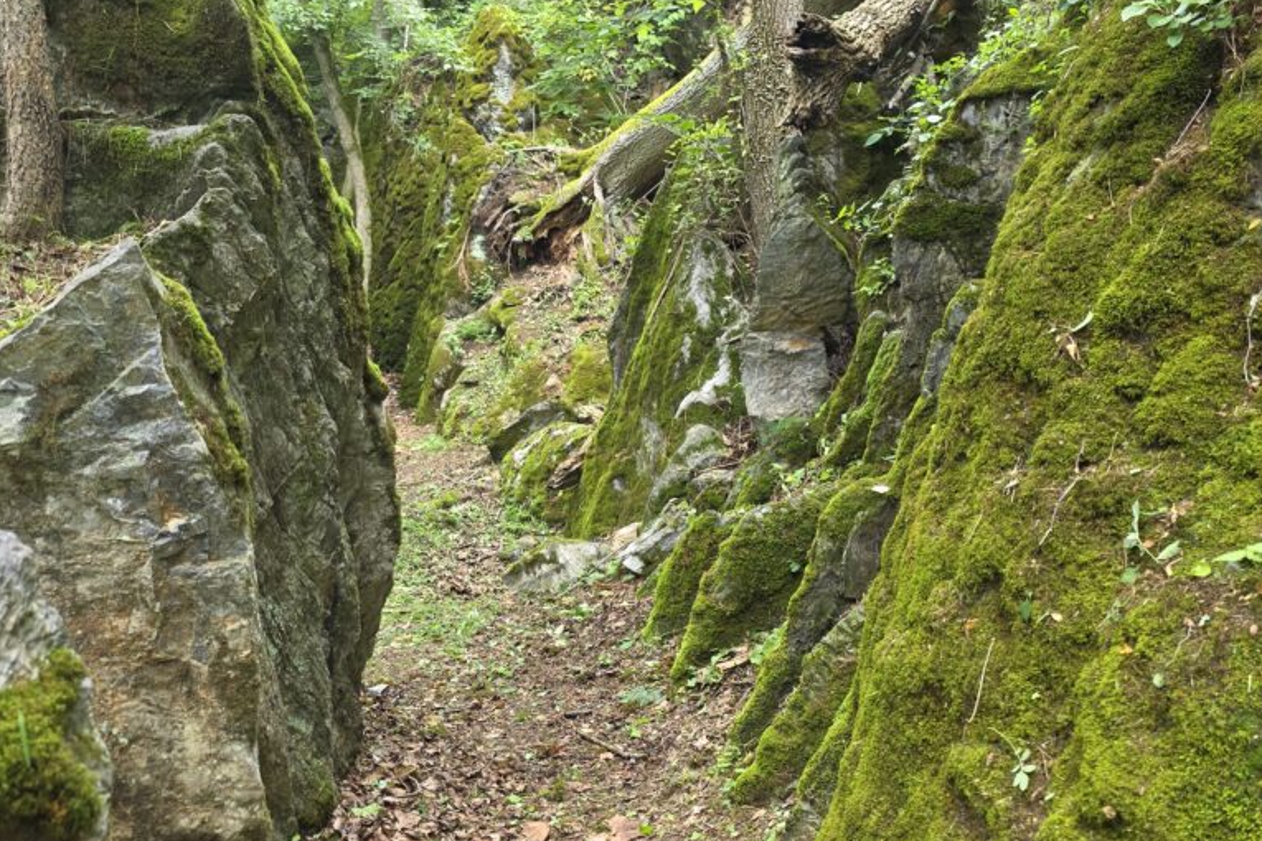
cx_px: 630
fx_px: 1122
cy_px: 496
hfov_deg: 58.7
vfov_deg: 41.0
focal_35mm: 32
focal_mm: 6.3
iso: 200
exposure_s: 1/120
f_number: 1.7
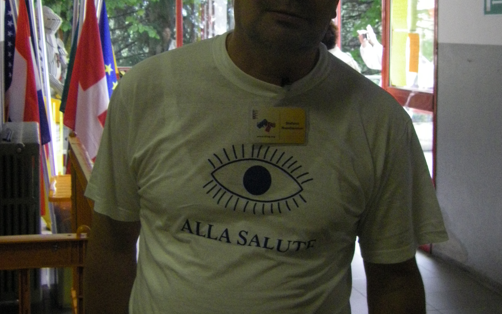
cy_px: 80
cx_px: 253
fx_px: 903
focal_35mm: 66
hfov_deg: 31.1
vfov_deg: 19.6
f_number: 3.6
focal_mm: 7.6
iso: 500
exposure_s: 1/50
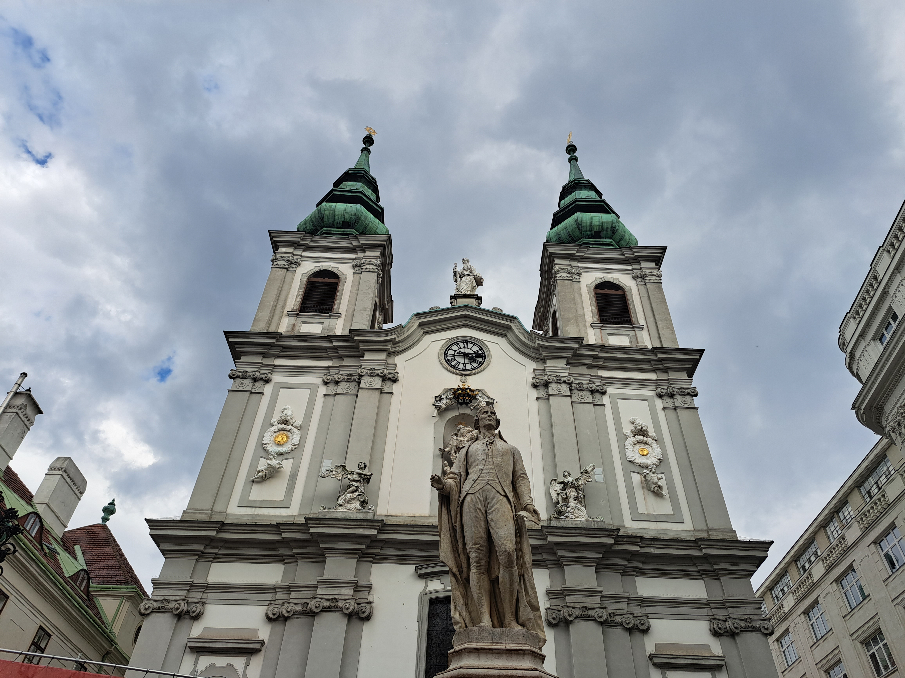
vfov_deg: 56.8
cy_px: 339
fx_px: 627
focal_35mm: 24
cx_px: 452
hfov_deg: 71.6
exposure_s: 1/756
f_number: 1.8
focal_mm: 5.23
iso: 50
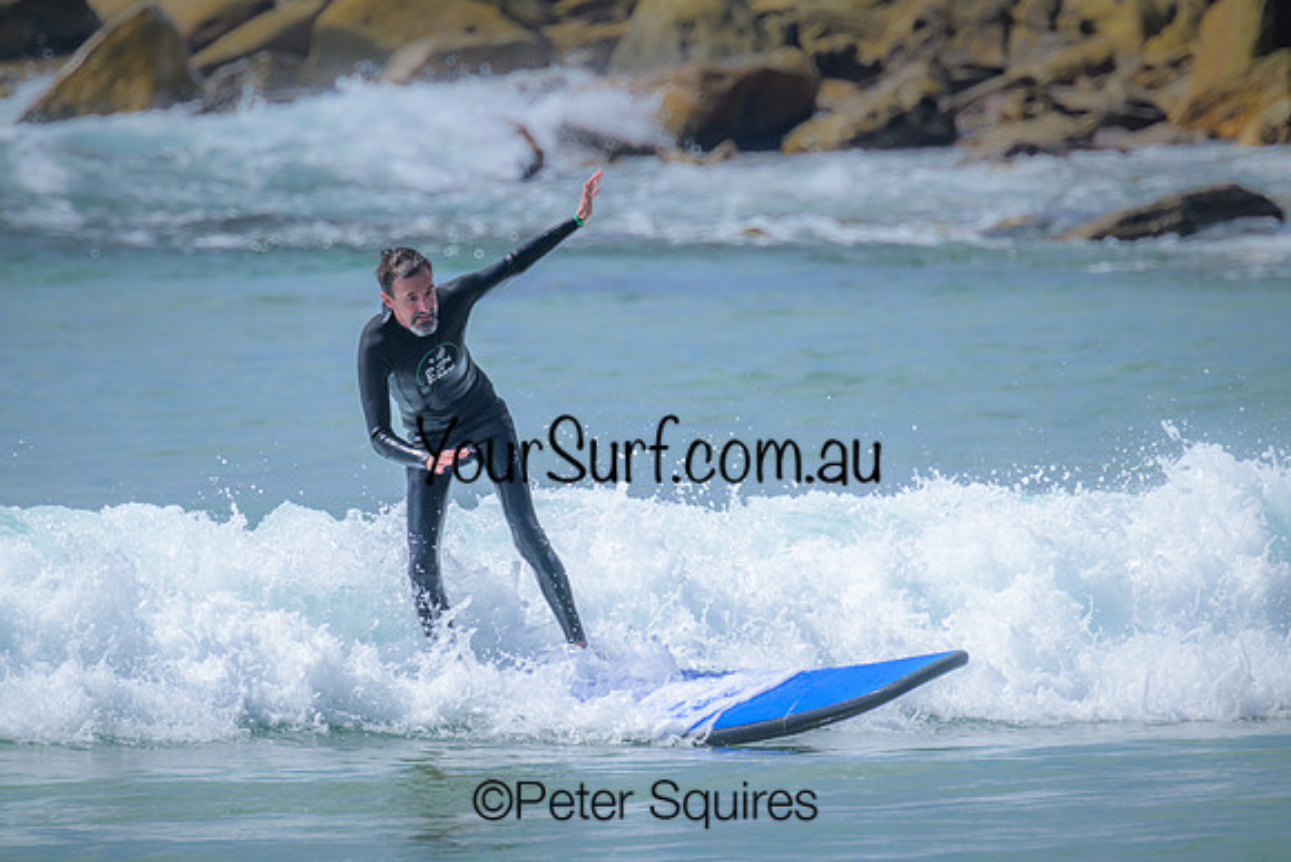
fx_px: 28694
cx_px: 646
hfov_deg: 2.6
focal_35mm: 800
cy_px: 431
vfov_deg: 1.7
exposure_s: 1/2000
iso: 720
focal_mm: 800
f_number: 11
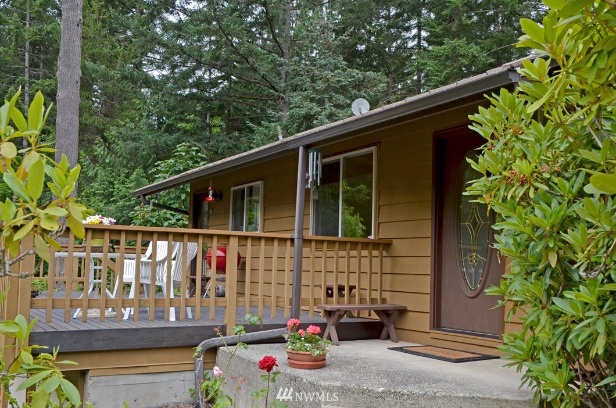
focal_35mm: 39
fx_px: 658
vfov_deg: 34.5
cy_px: 207
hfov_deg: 50.2
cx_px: 309
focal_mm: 25
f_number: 10
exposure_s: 1/400
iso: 400
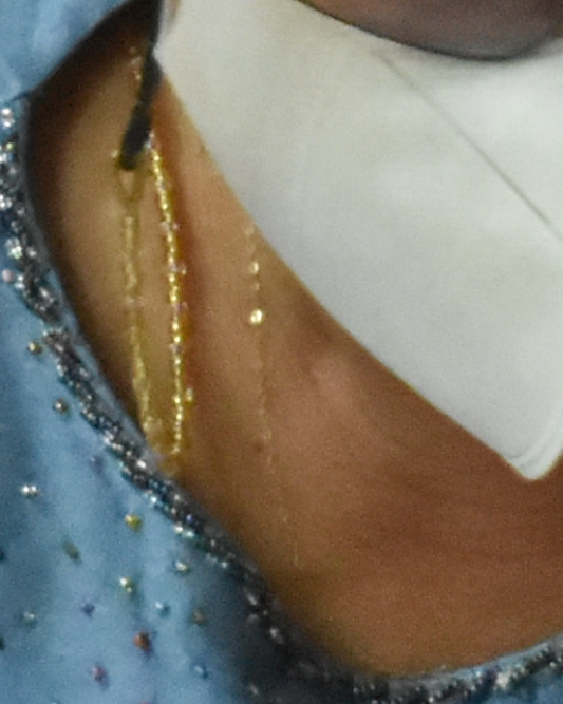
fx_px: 11885
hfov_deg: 2.7
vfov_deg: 3.4
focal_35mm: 570
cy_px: 512
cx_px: 555
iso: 3200
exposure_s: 1/13
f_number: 20
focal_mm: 45
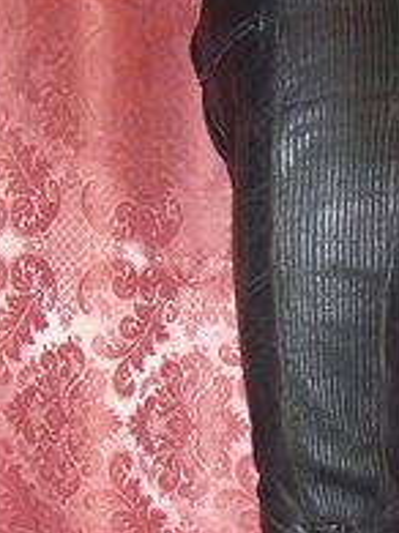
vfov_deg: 26.1
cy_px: 383
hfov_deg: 19.6
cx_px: 333
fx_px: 1139
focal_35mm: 74
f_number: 2.8
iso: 200
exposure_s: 1/30
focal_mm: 5.85
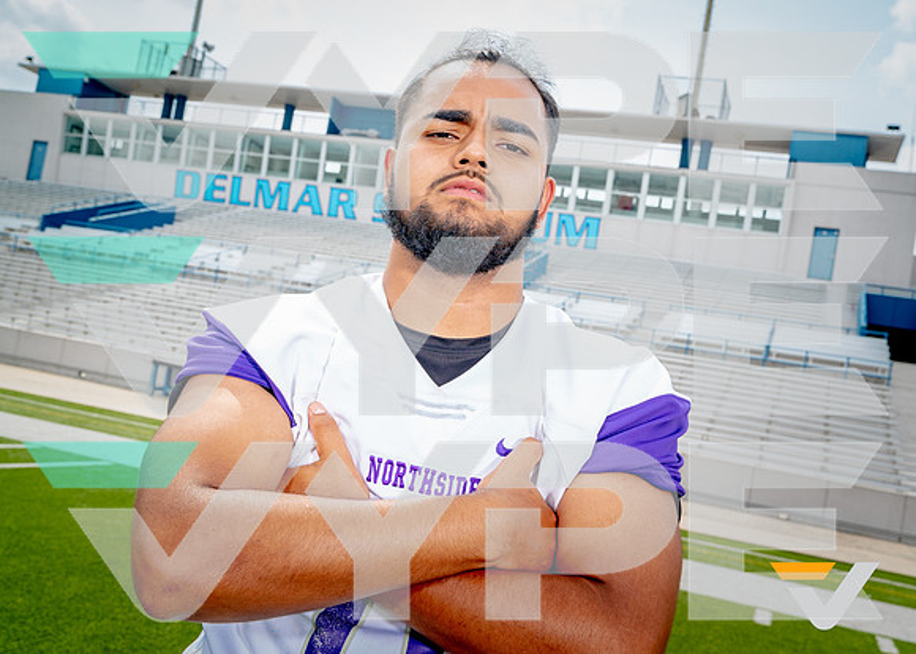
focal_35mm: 37
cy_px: 327
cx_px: 490
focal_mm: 35
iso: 100
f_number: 8
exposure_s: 1/125
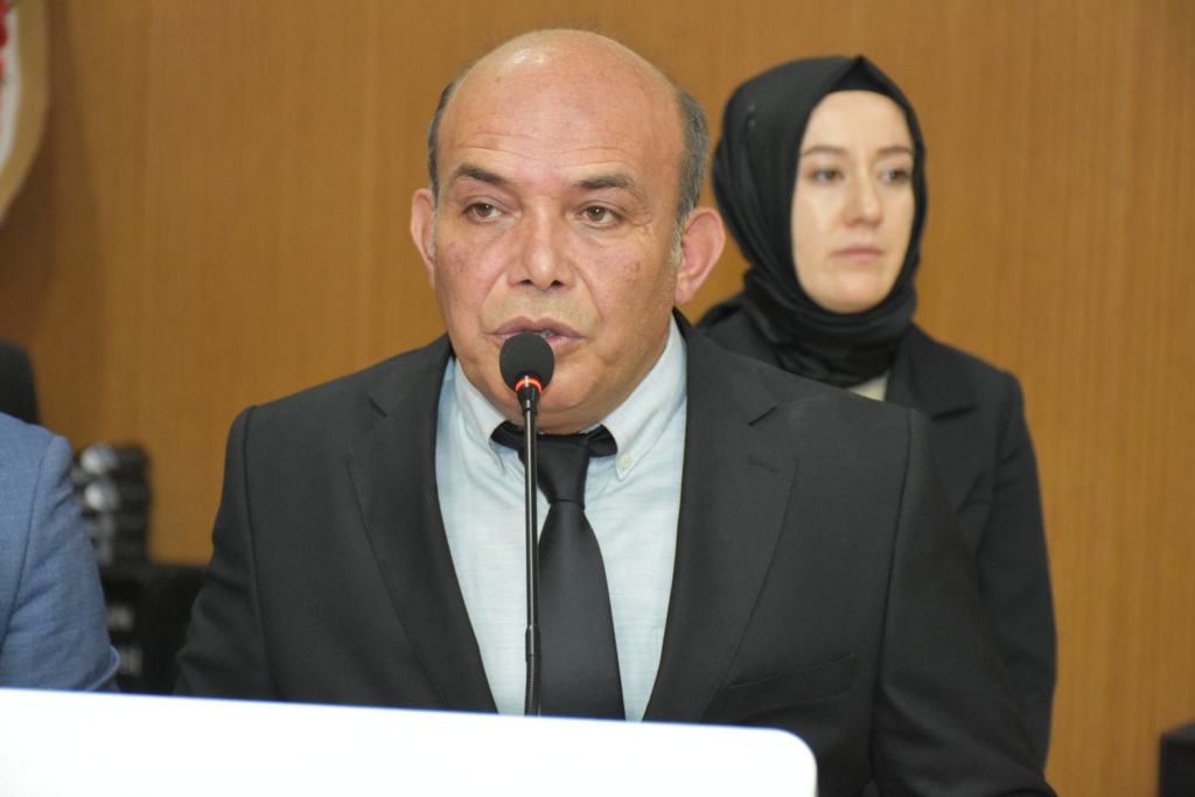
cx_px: 598
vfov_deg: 13.8
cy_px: 398
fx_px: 3286
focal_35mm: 99
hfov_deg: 20.6
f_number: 5
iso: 5000
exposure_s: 1/60
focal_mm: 66
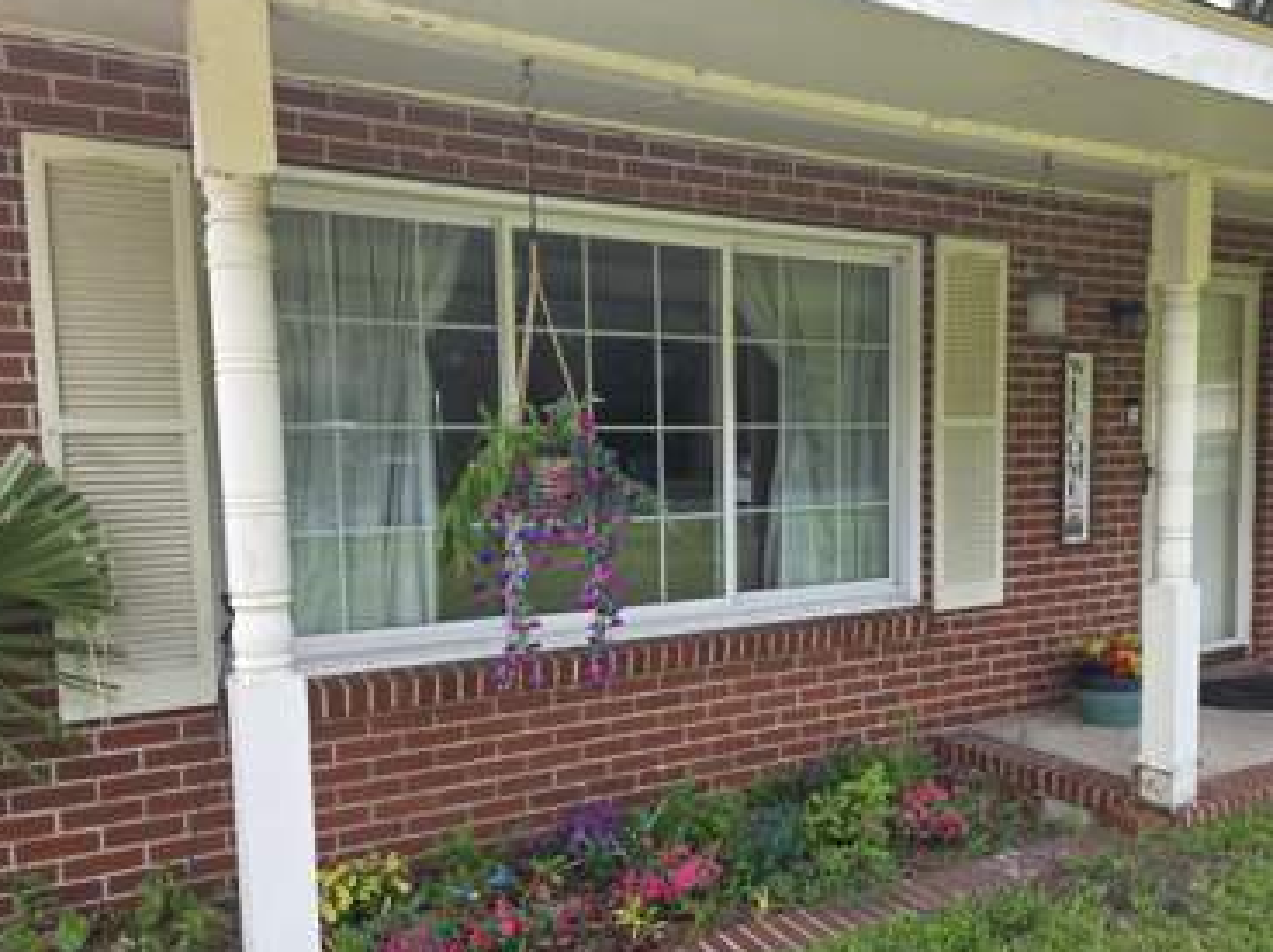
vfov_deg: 46.6
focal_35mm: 30
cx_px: 751
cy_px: 535
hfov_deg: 59.6
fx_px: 1102
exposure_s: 1/359
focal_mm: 6.3
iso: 40
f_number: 1.7
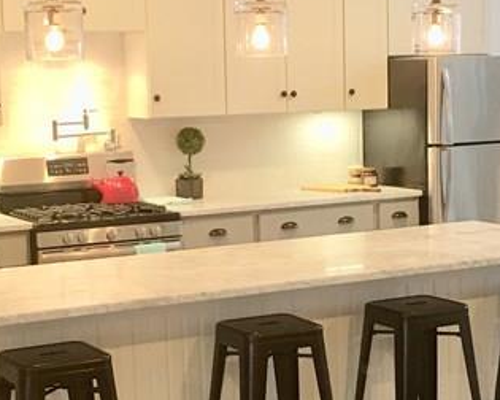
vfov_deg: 16.7
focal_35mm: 92
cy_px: 229
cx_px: 322
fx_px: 1361
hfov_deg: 20.8
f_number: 2.2
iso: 32
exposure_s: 1/15
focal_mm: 4.15
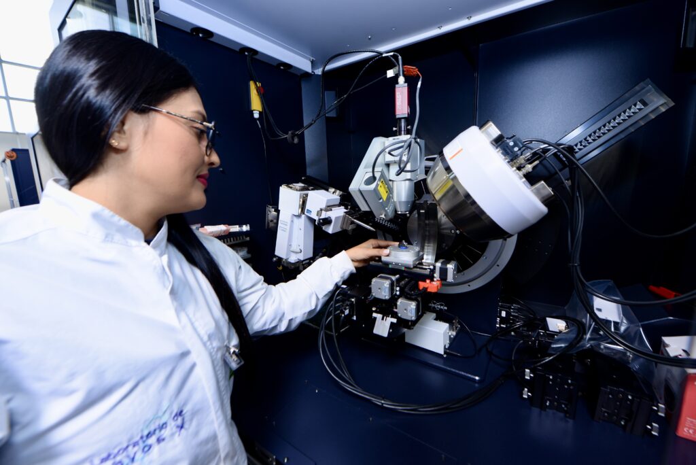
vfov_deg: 81.3
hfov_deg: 104.2
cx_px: 348
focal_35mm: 14
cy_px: 232
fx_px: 271
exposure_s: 1/80
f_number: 5.6
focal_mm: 14
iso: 250
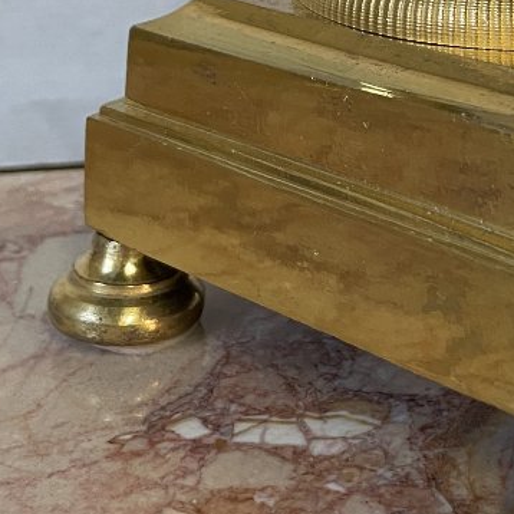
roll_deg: +0.4
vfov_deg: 20.7
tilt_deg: -9.4
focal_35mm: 77
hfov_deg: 21.7
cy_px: -131
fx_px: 1294
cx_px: 508
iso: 160
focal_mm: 4.2
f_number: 1.6
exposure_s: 1/50
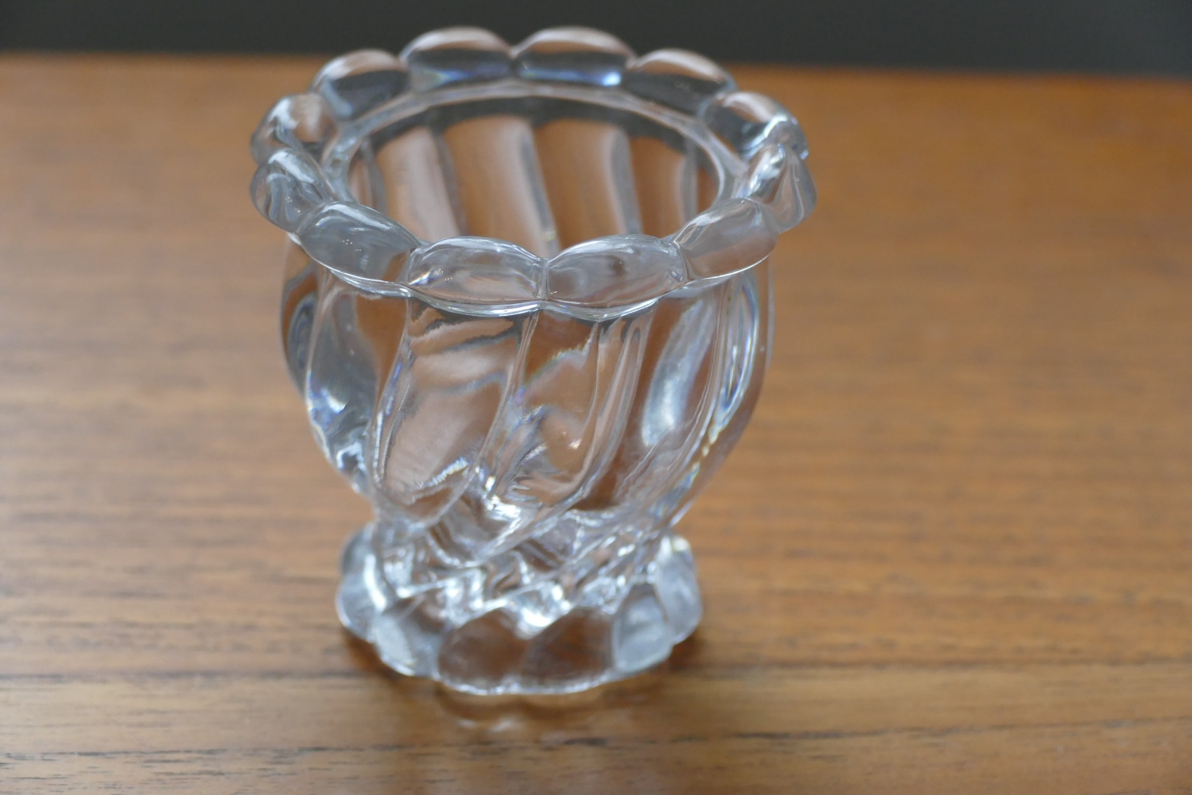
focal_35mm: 122
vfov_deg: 11.2
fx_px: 4039
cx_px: 596
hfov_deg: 16.8
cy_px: 398
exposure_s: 1/80
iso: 1000
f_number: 3.9
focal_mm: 44.41
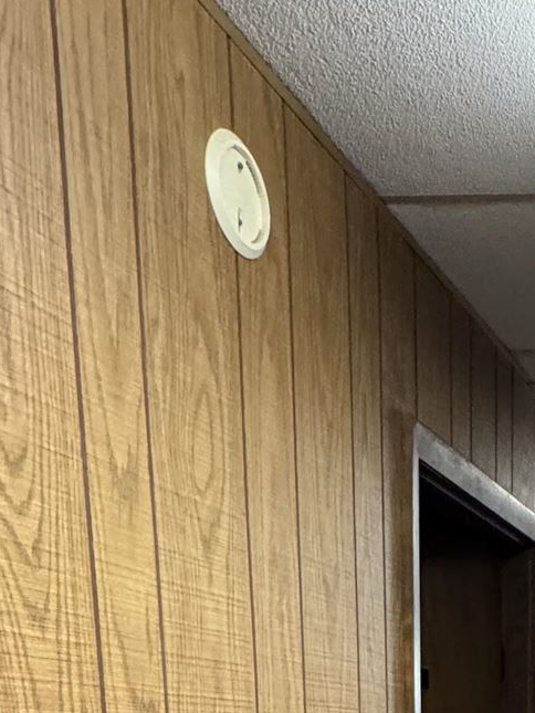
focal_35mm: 50
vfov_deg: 29.4
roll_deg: -0.3
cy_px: 965
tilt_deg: -5.5
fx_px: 1030
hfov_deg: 24.8
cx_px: 720
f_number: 2.2
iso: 500
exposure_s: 1/60
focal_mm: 2.22
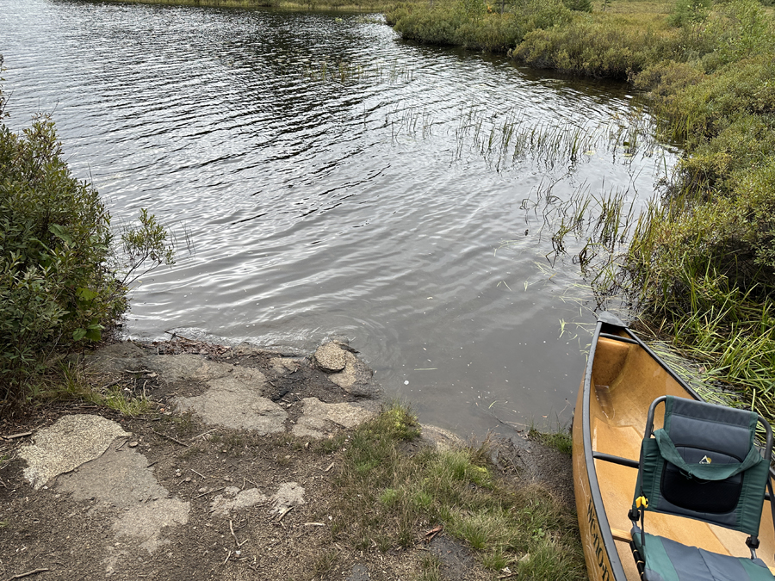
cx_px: 388
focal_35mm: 24
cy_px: 290
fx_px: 537
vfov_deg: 56.8
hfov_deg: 71.6
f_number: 1.78
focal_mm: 6.86
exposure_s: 1/1119
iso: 80
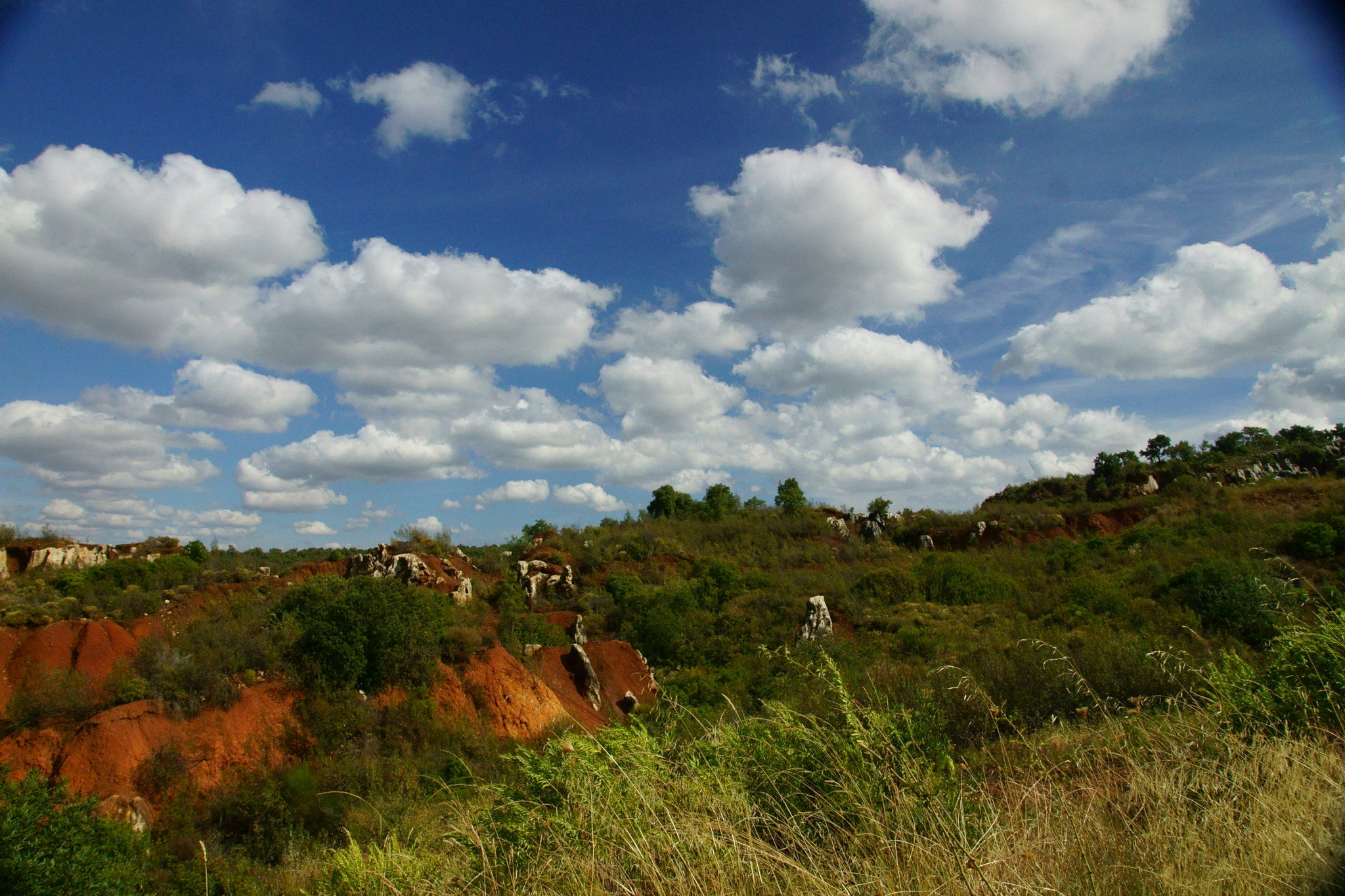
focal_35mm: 24
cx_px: 672
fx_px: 897
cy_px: 448
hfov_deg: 73.7
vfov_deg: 53.1
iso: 1000
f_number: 8
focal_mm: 16
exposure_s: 1/2000
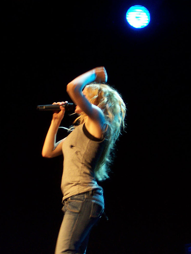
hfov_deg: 12.0
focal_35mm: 123
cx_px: 76
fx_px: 905
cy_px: 150
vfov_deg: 16.0
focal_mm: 13.5
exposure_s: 1/60
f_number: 4.1
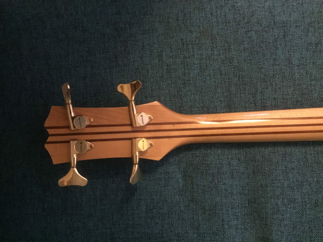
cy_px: 121
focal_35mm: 29
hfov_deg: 61.7
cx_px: 162
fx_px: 271
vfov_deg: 48.2
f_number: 2.2
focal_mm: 4.15
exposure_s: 1/15
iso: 1600
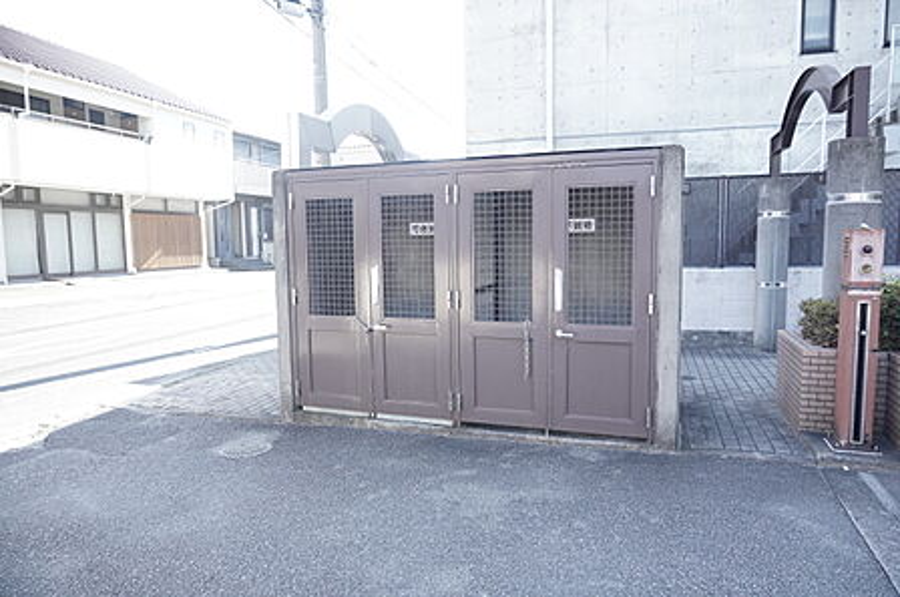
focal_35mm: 24
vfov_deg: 53.0
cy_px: 298
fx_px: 599
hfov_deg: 73.8
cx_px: 450
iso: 2500
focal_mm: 16
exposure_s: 1/1000
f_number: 5.6
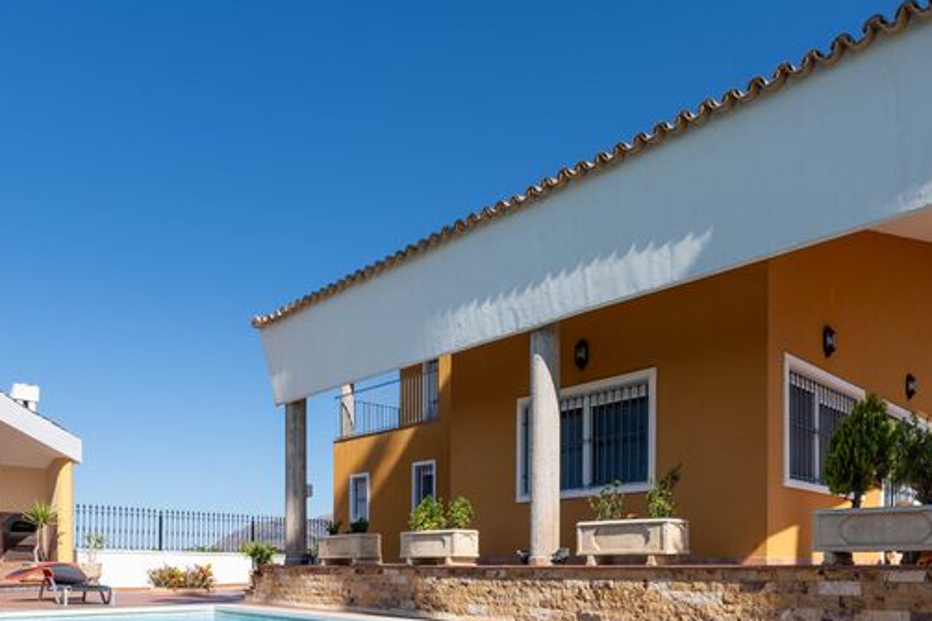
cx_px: 542
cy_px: 385
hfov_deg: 61.6
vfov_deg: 43.3
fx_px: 776
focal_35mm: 30
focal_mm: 16
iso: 50
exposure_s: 1/160
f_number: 8
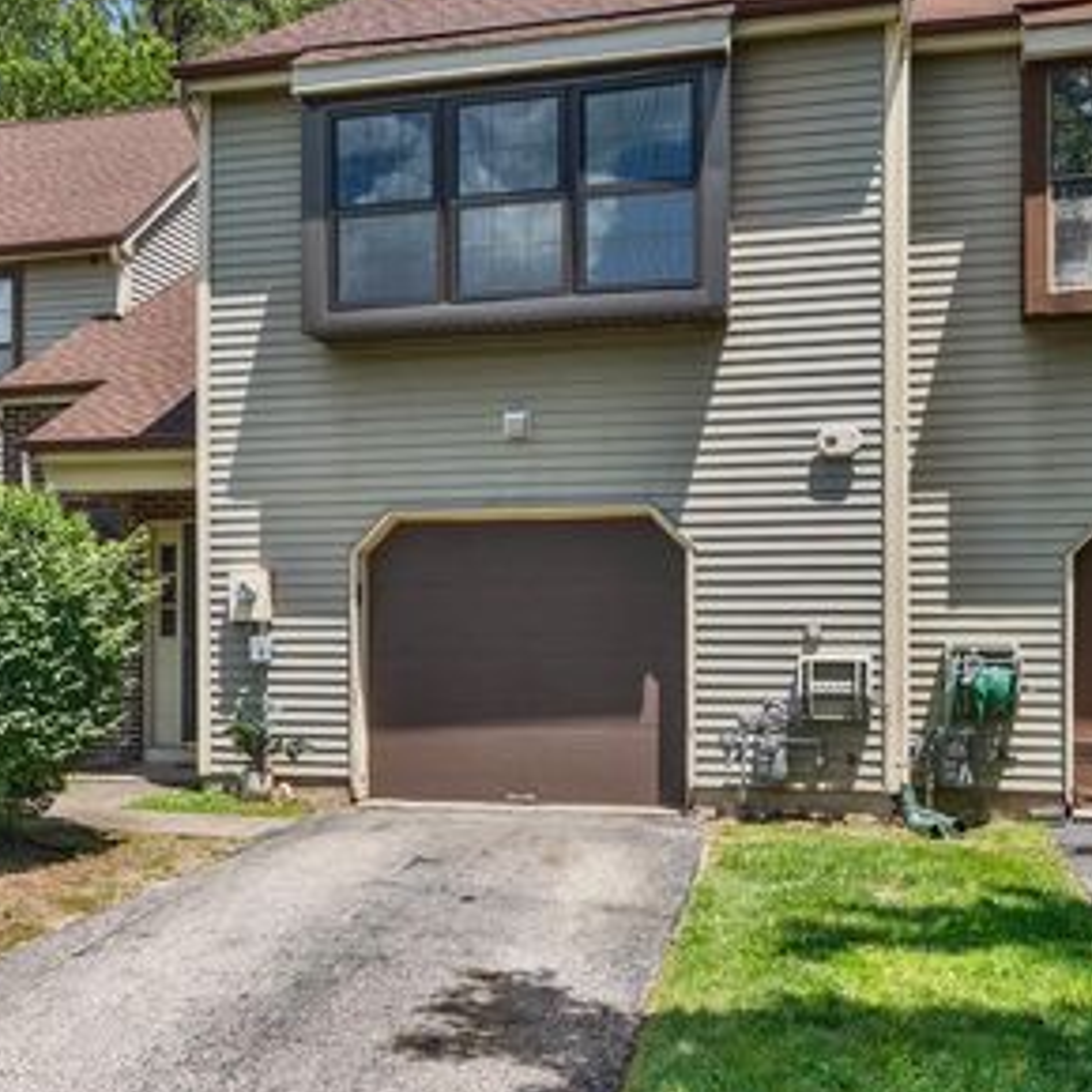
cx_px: 339
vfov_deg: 38.3
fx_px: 1570
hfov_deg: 37.8
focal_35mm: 44
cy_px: 508
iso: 1000
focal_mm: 30
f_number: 8
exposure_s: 1/1600
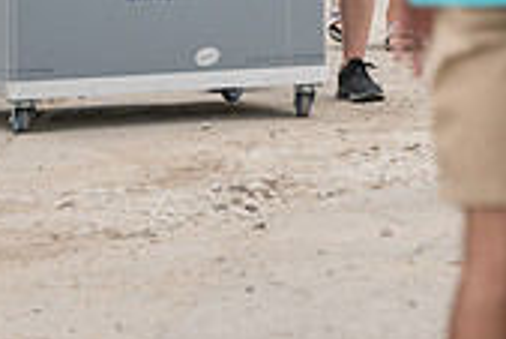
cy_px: -190
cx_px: 323
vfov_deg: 3.4
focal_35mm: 399
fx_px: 5613
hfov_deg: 5.2
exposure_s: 1/200
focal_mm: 116
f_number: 3.5
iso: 64
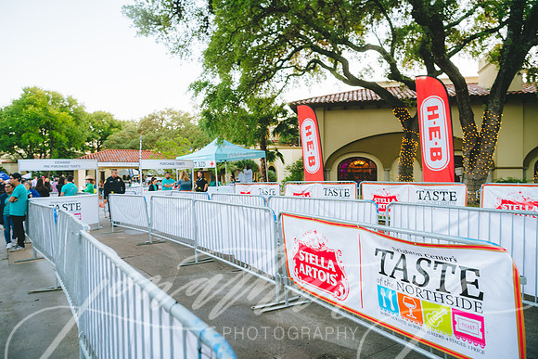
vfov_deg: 53.2
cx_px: 269
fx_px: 359
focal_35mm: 24
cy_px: 180
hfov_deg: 73.7
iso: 140
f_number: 3.5
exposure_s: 1/100
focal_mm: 24
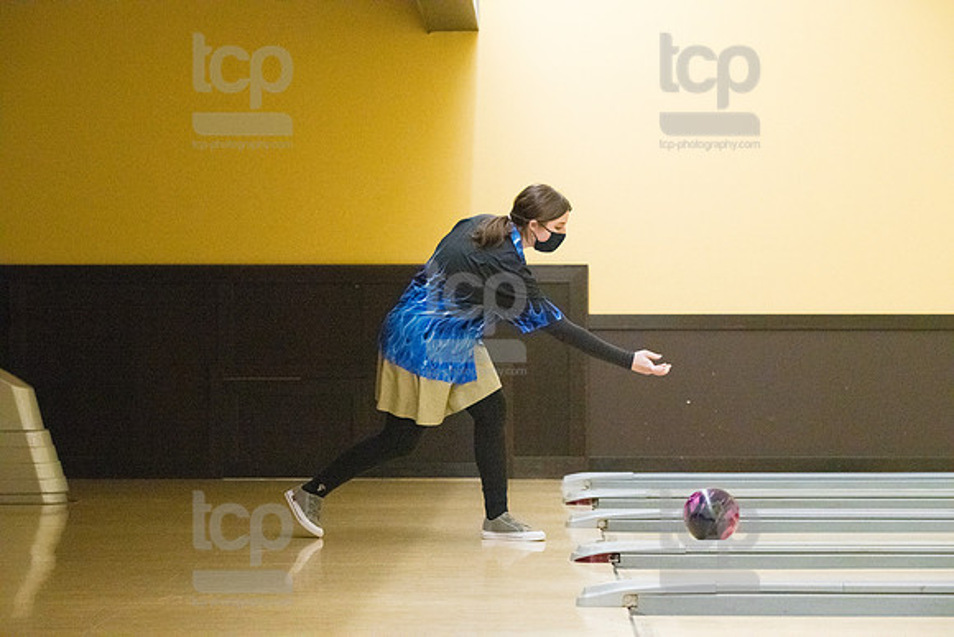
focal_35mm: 100
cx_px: 477
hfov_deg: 20.4
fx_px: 2650
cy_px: 318
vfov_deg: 13.7
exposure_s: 1/1000
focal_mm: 100
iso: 10000
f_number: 4.5
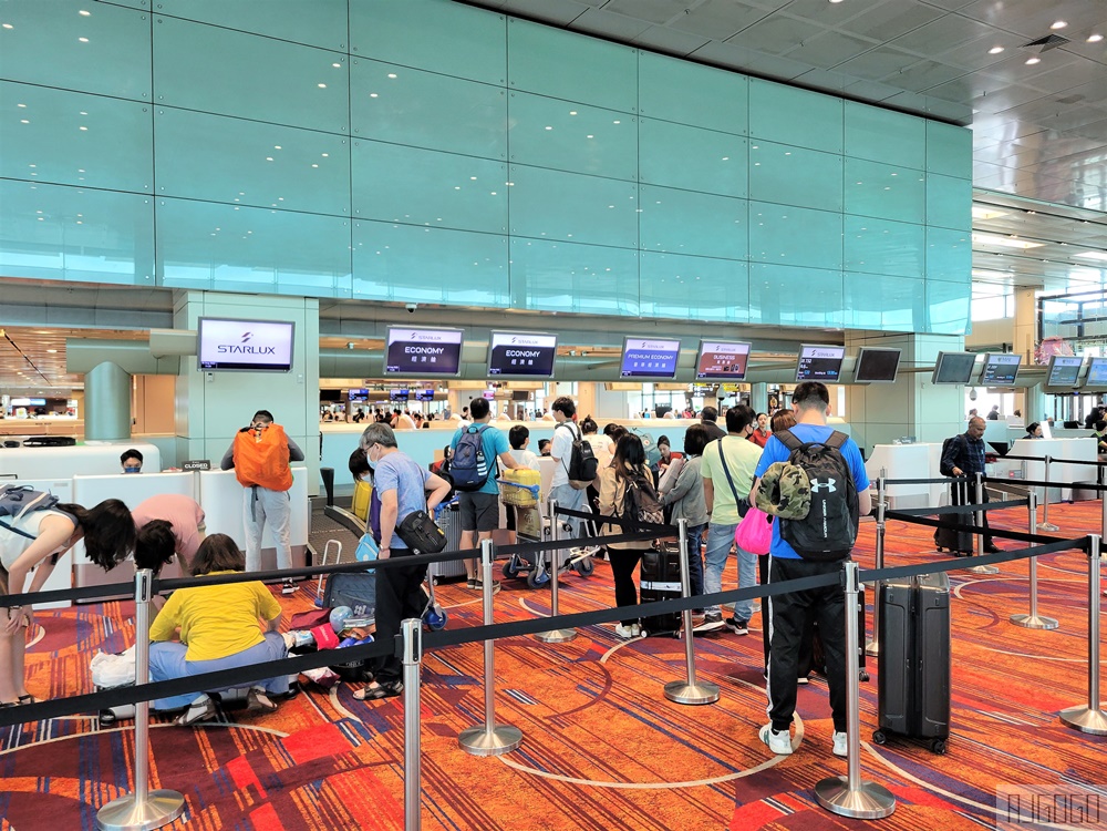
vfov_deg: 53.1
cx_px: 554
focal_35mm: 26
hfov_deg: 67.3
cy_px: 416
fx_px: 831
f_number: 1.8
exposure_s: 1/100
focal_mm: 5.4
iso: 200
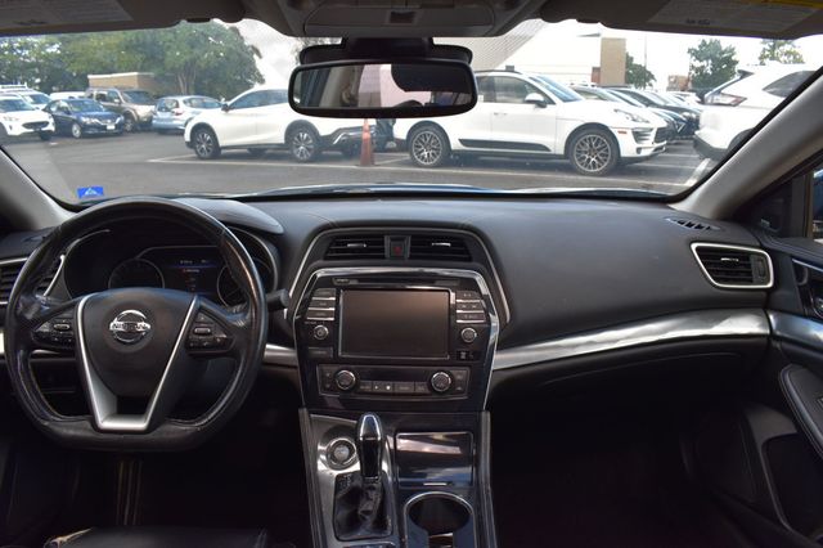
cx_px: 412
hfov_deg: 67.4
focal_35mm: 27
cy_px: 274
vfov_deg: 47.9
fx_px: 617
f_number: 9
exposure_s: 1/100
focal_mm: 18
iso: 400
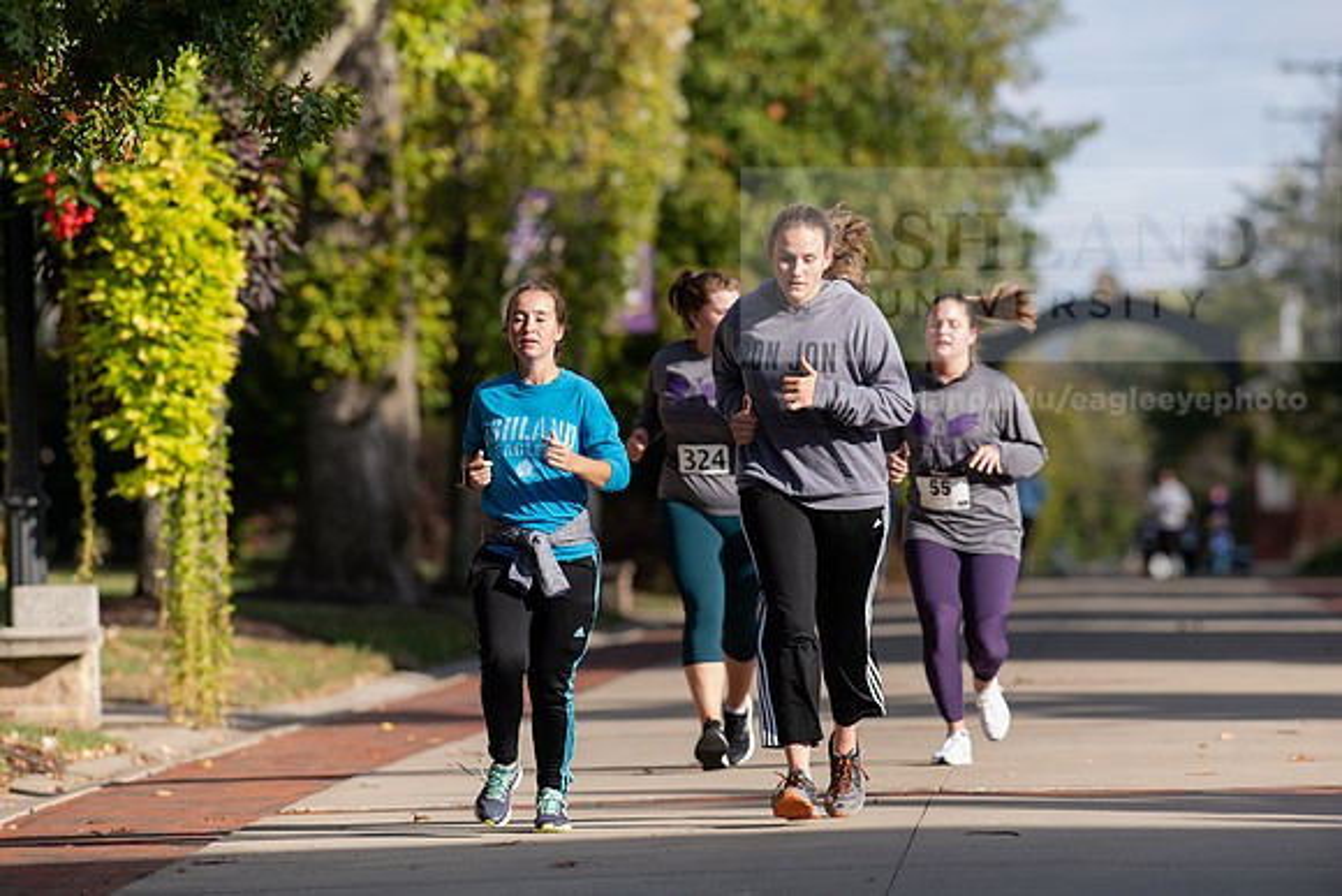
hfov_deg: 6.9
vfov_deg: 4.6
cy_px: 448
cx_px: 671
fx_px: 11185
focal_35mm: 300
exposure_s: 1/800
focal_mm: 300
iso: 250
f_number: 5
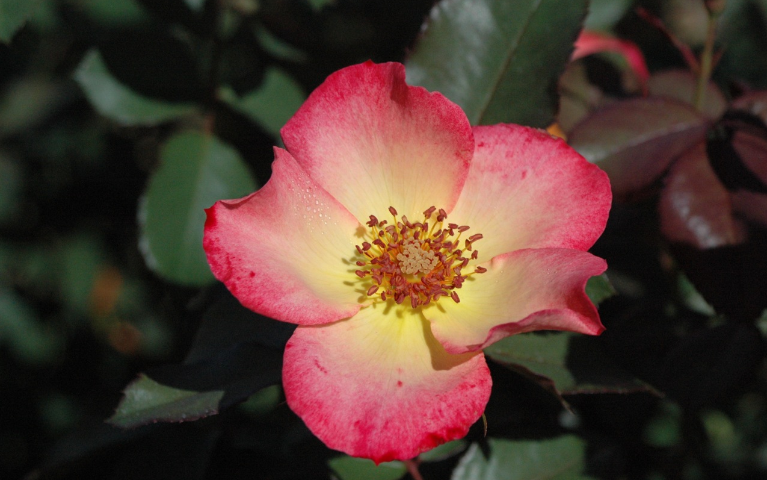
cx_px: 384
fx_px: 2885
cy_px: 230
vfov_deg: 9.5
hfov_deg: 15.1
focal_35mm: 138
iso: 800
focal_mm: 90
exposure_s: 1/1250
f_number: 9
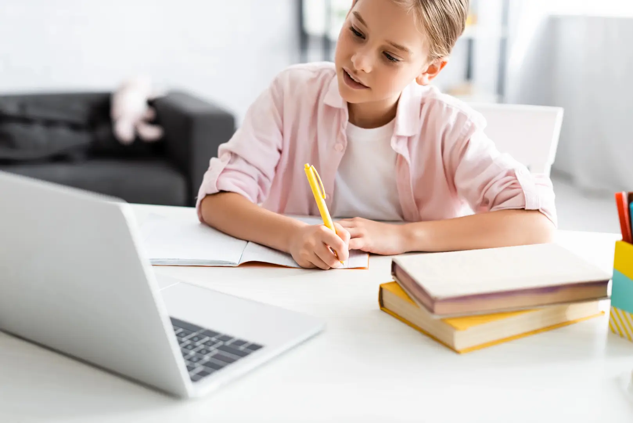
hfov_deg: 39.6
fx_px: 879
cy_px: 212
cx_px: 316
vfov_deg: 27.0
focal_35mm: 50
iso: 100
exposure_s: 1/200
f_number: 2.8
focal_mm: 50
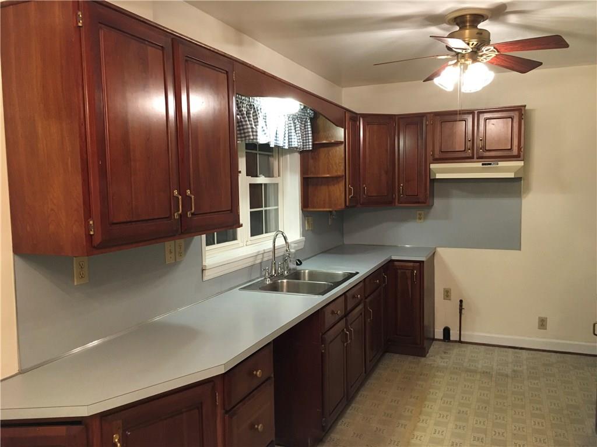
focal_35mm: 29
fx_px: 500
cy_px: 224
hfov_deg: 61.7
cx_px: 298
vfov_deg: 48.2
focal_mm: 4.15
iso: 160
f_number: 2.2
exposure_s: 1/30
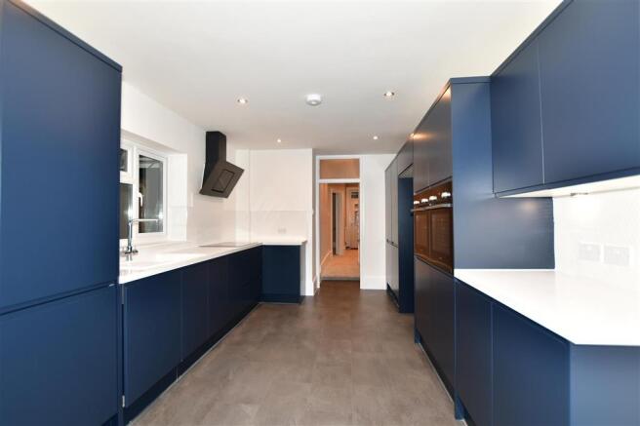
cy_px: 213
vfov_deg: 77.3
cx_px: 320
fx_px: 267
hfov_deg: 100.4
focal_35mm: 15
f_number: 3.5
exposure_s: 1/60
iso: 200
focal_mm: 10
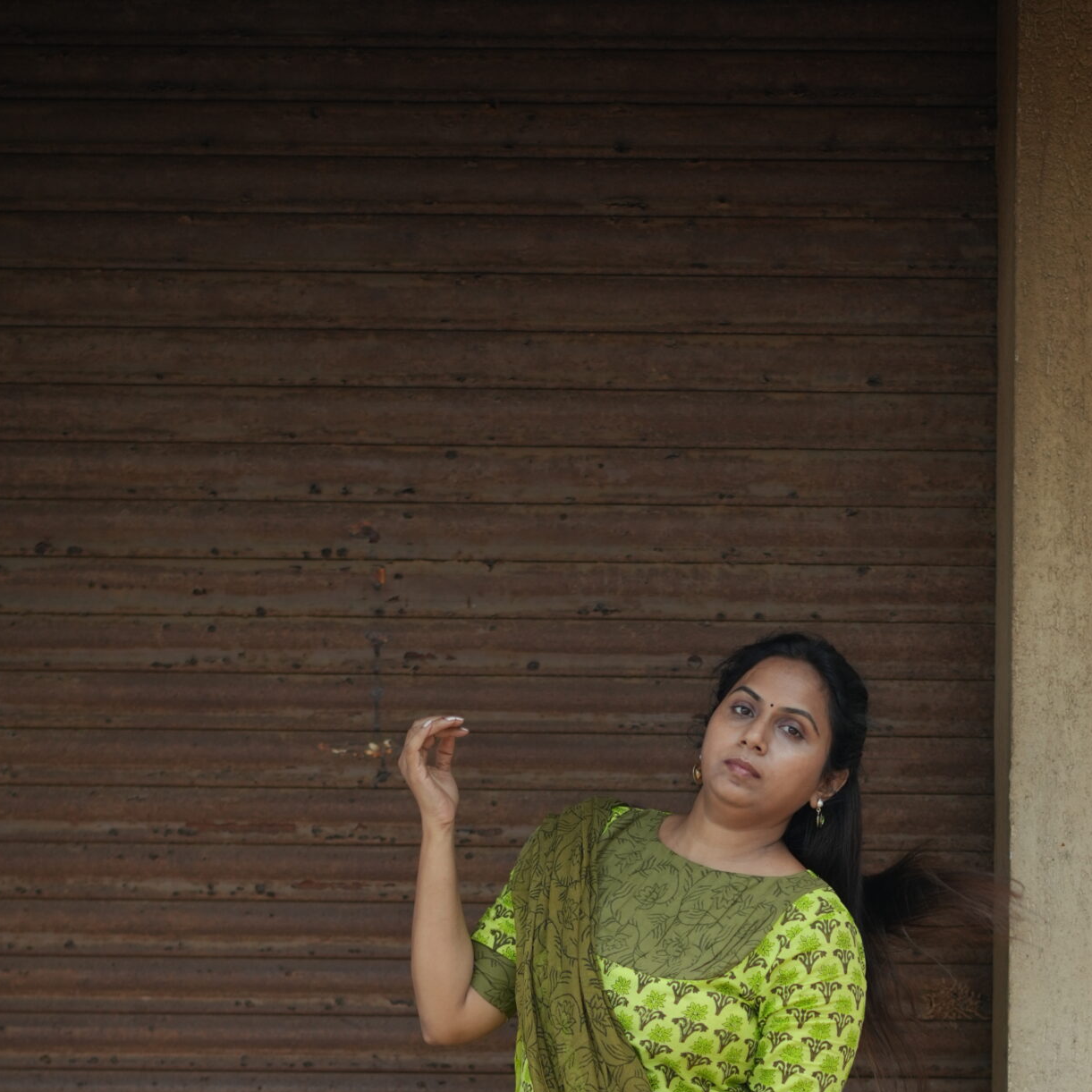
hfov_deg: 17.7
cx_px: 698
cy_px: 1109
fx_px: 3498
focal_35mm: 98
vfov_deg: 17.3
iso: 250
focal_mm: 55
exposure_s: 1/320
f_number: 2
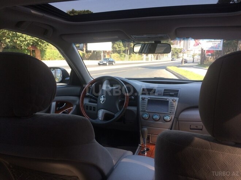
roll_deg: -0.1
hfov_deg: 61.7
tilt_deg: -12.1
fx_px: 202
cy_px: 90
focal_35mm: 29
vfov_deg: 48.2
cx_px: 120
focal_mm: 4.15
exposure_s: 1/191
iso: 32
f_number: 2.2
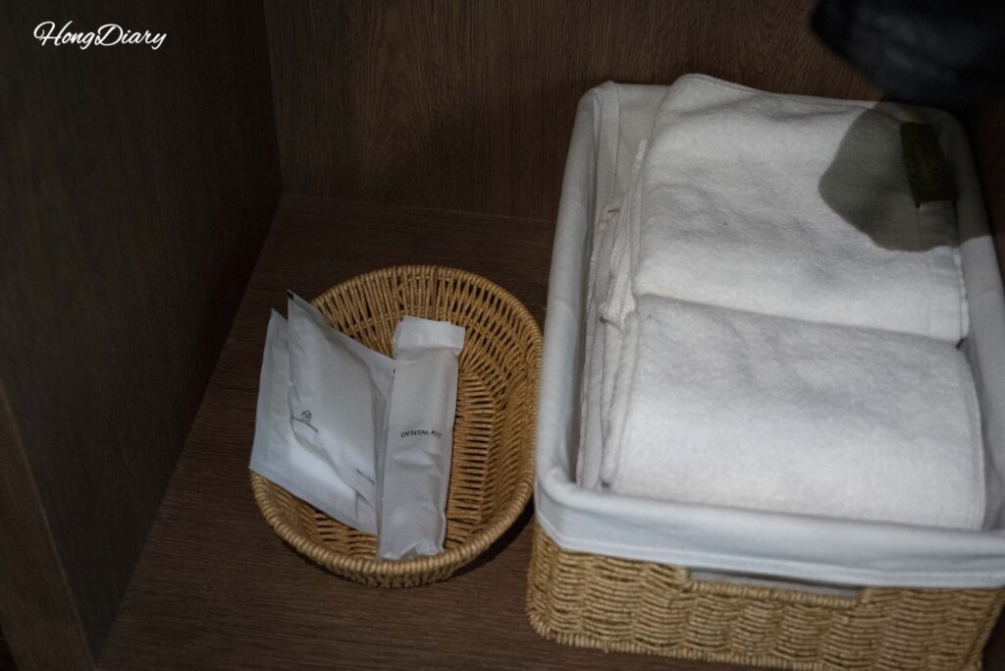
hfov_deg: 41.9
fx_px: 1312
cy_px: 336
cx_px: 502
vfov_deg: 28.7
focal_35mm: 47
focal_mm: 47
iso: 12800
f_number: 5.6
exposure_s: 1/160
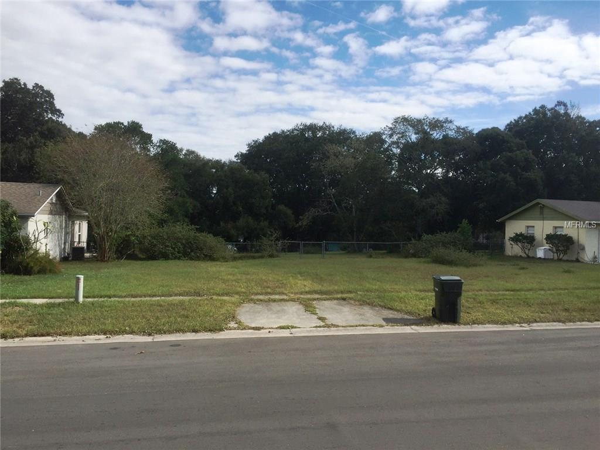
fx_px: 503
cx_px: 300
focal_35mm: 29
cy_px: 225
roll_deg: -1.9
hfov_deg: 61.7
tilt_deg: +2.1
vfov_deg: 48.2
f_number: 2.2
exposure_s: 1/2475
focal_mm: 4.15
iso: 32
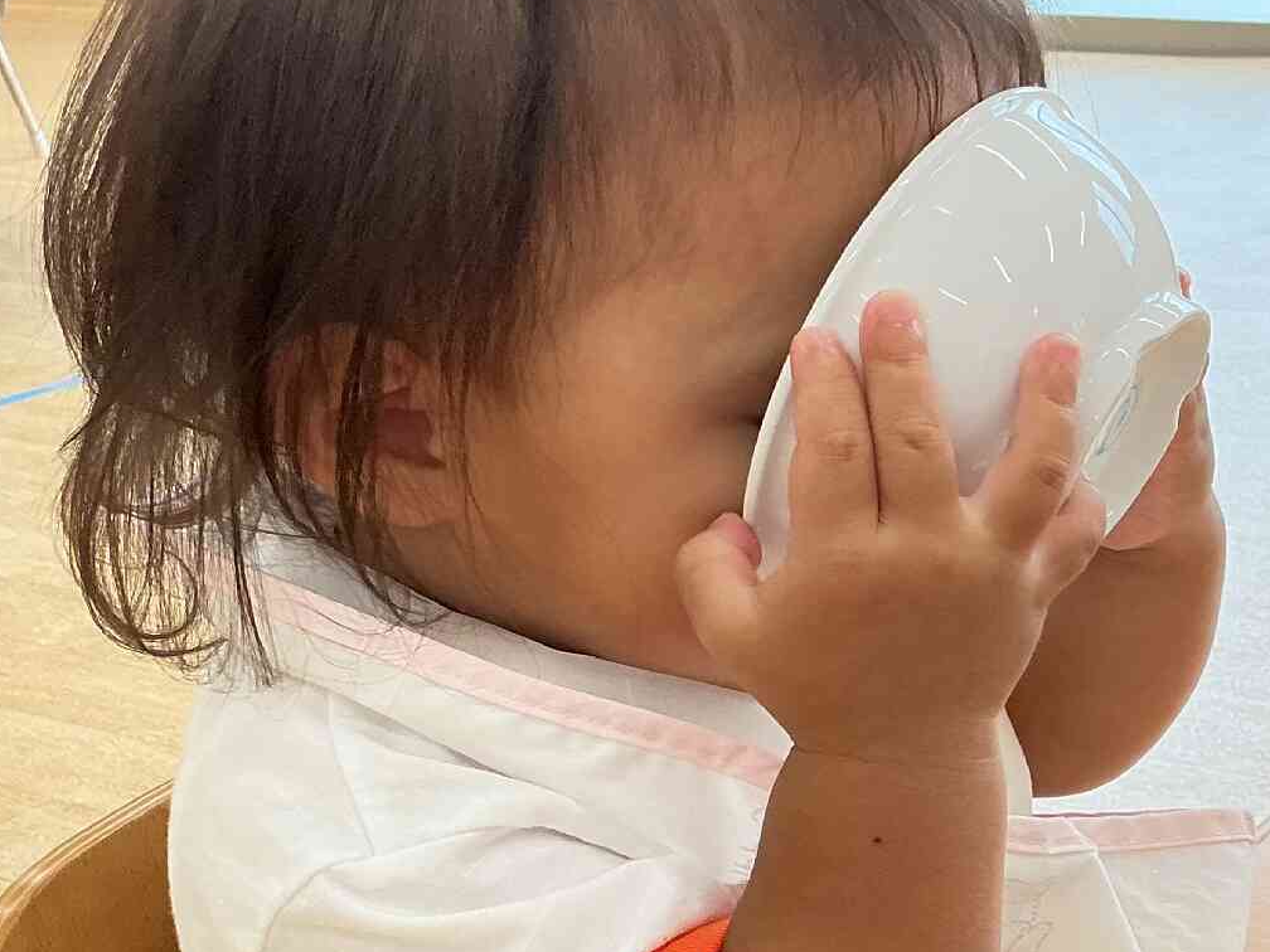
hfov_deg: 32.5
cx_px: 979
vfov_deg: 25.0
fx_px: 2128
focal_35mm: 58
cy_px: 670
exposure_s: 1/120
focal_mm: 3
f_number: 1.8
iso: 40
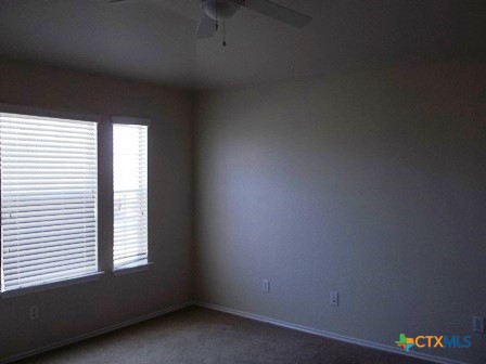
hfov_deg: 55.4
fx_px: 463
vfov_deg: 42.9
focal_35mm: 33
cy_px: 182
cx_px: 243
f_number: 3.3
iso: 80
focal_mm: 5.9
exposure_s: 1/40
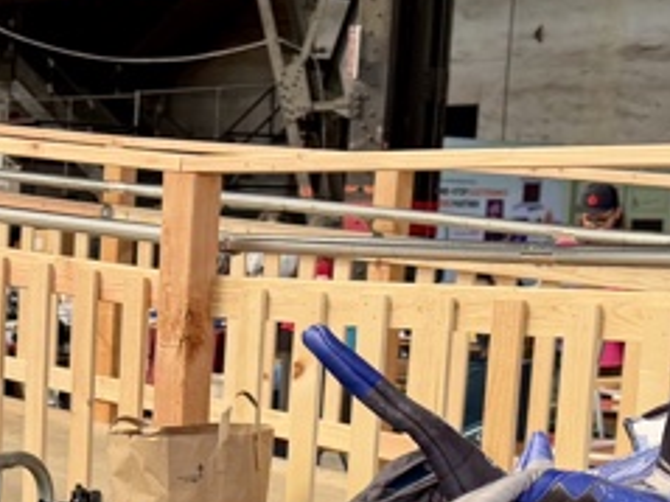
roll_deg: -1.0
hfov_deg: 18.2
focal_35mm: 103
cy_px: 589
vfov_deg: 14.0
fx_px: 1993
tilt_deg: -8.7
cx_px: -123
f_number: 1.78
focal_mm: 6.76
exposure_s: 1/121
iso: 50
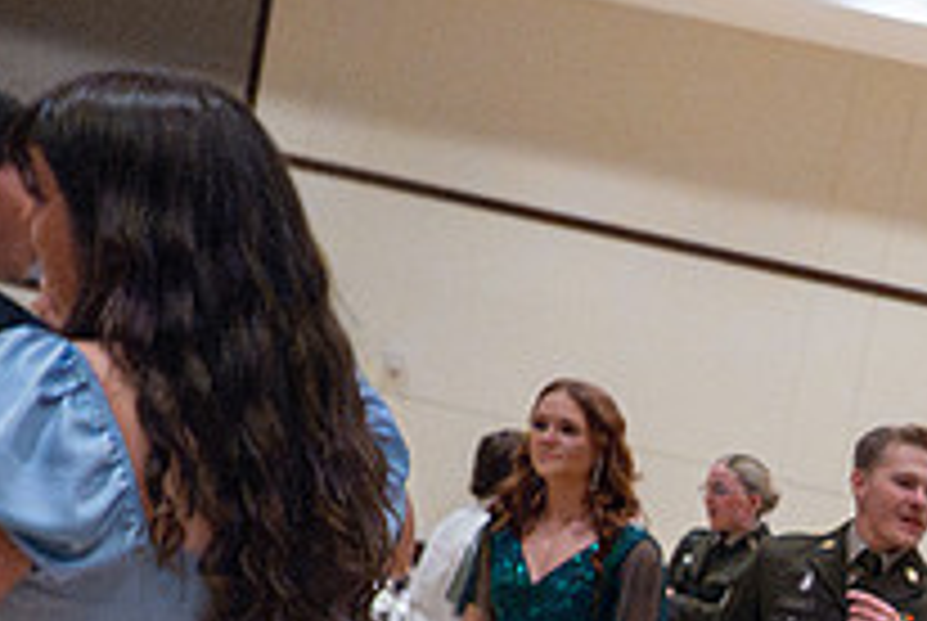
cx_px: 1212
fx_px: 1857
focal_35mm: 72
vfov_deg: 17.5
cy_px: 864
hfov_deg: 24.4
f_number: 3.5
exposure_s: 1/400
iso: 20000
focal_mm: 24
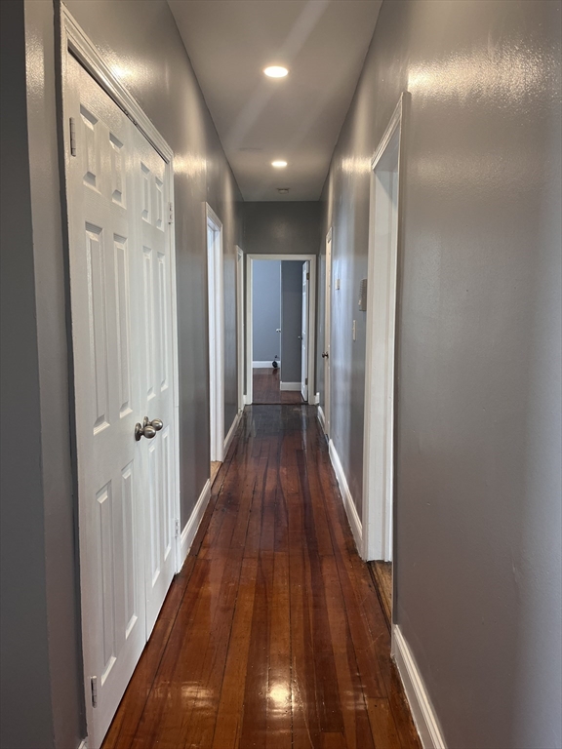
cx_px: 281
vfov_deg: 67.3
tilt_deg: -7.0
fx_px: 563
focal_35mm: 26
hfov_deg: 53.1
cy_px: 374
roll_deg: +0.0
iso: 80
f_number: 1.6
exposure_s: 1/60
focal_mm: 5.1
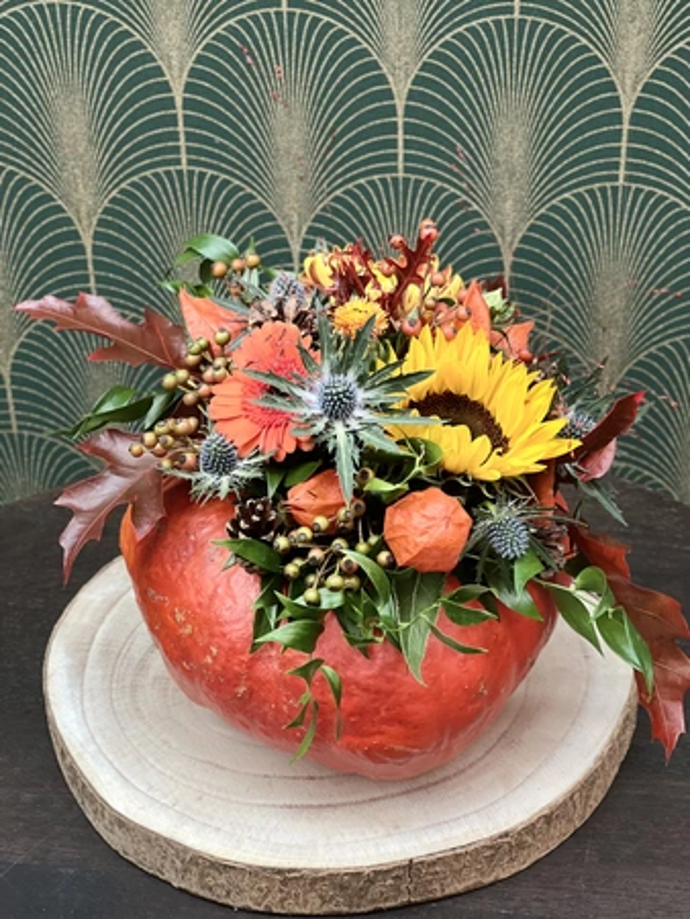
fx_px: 2045
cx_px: 345
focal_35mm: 77
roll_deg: +2.2
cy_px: 460
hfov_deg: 19.2
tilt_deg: -39.8
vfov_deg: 25.3
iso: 320
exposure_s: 1/33
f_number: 2.8
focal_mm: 9
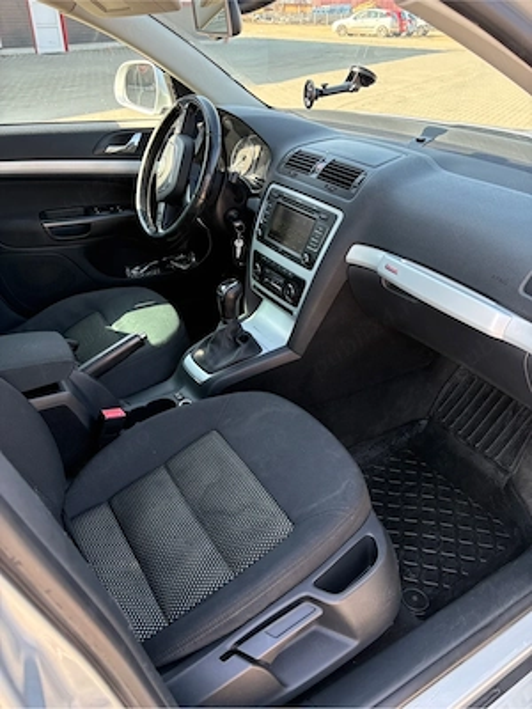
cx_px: 266
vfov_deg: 67.3
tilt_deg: -33.7
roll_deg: -0.8
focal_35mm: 26
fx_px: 533
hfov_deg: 53.1
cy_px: 354
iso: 100
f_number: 1.6
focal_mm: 5.96
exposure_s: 1/241
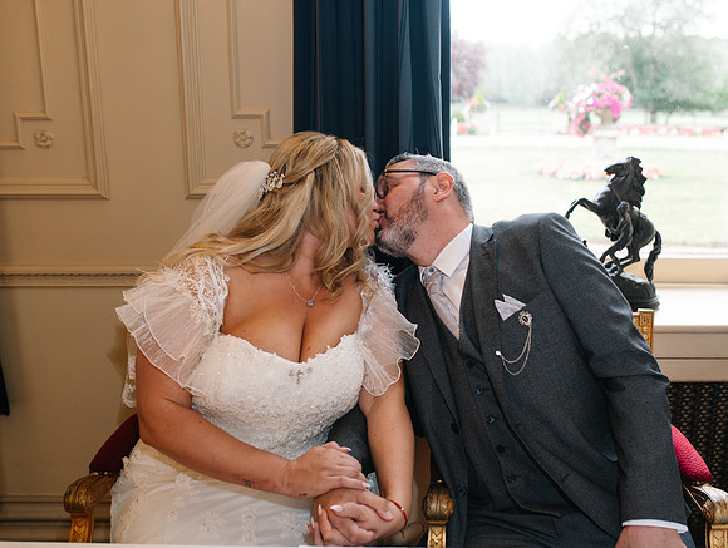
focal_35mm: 42
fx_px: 880
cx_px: 412
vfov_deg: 34.6
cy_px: 274
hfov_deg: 44.8
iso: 320
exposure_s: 1/100
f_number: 3.2
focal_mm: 35
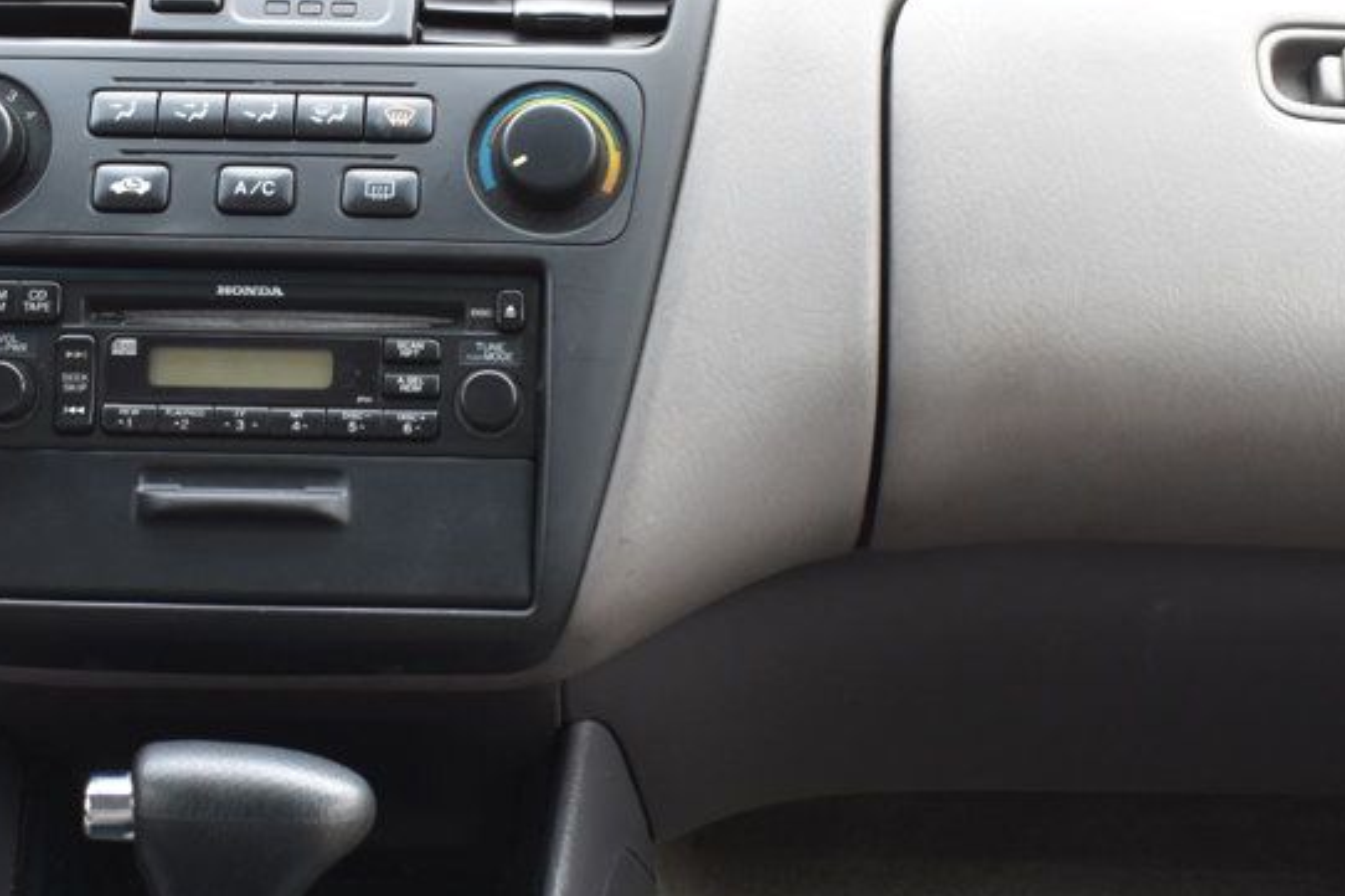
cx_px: 605
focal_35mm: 68
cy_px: 459
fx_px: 2540
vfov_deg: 20.0
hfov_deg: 29.6
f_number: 7.1
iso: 400
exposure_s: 1/40
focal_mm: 24
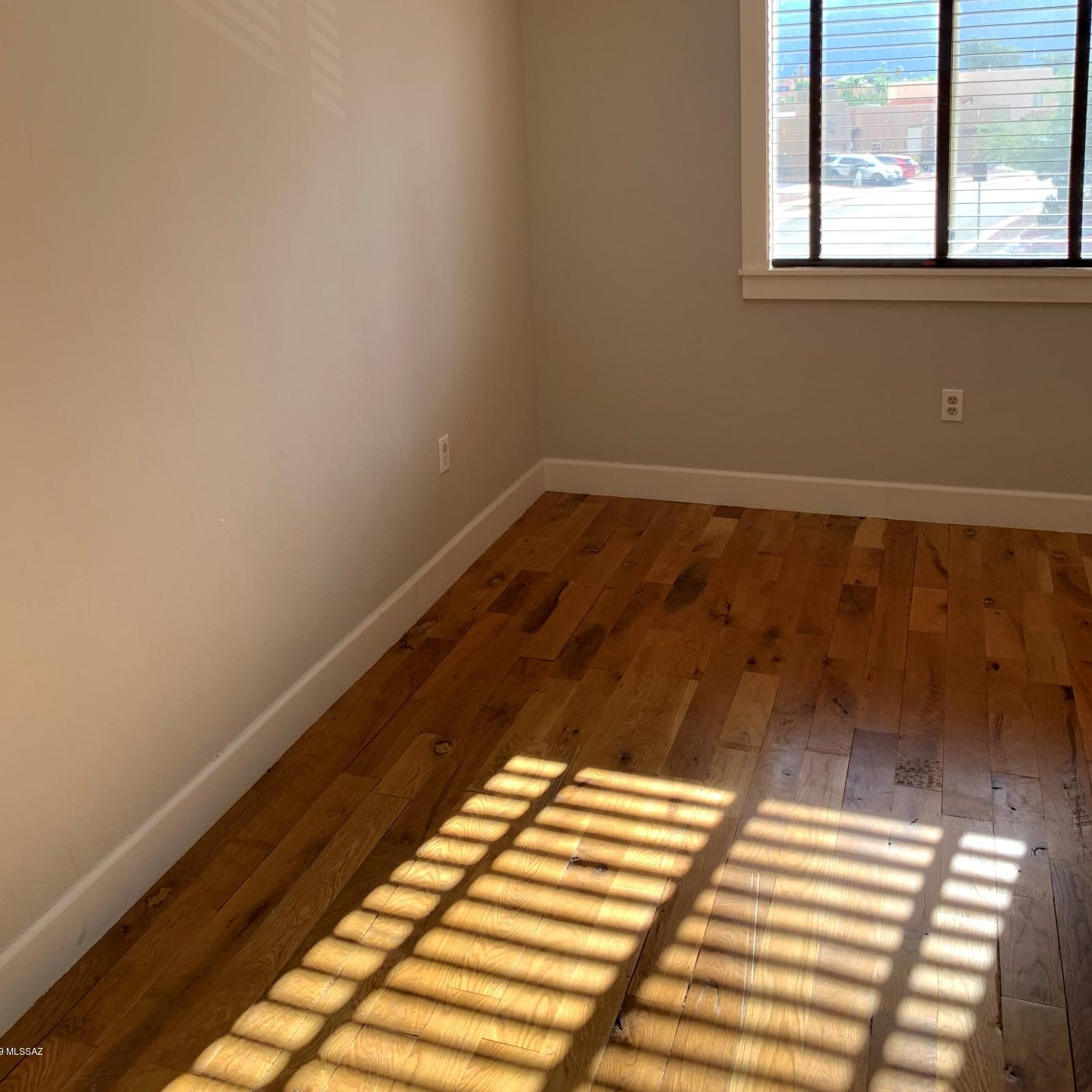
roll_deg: +3.2
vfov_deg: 49.9
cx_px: 541
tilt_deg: -10.5
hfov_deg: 51.1
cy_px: 339
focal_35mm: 32
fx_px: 1142
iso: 32
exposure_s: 1/122
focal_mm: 4.25
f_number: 1.8
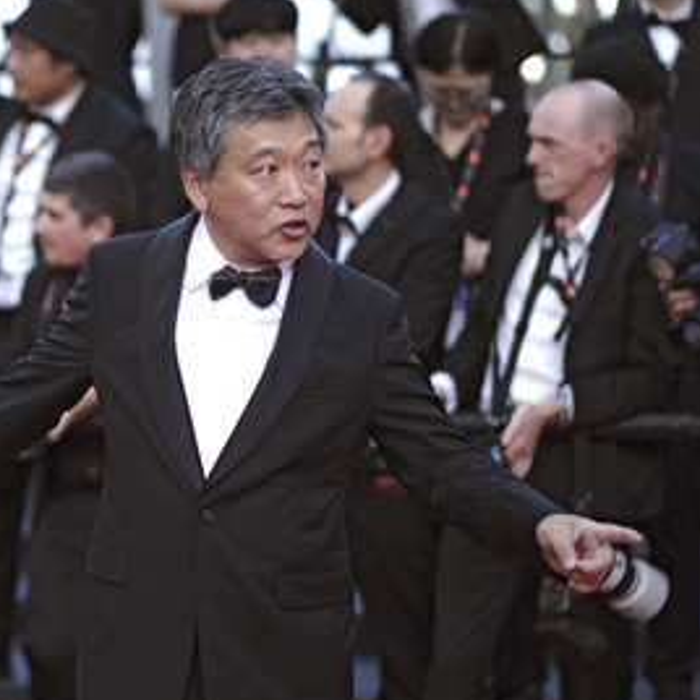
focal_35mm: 120
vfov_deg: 14.5
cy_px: 379
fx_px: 2745
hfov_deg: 14.4
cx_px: 119
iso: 80
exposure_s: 1/640
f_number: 1.2
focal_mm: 56
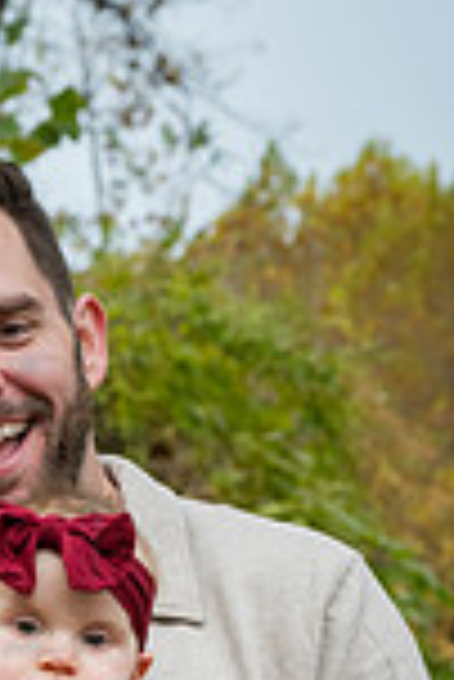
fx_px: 2869
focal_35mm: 152
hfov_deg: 8.9
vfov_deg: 12.9
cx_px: -94
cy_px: 937
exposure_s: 1/500
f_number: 5.6
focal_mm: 51
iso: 400
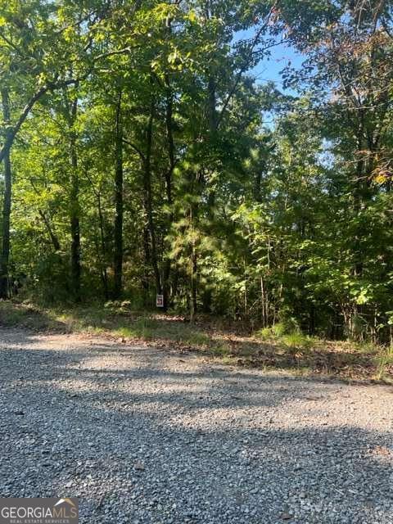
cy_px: 262
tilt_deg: -1.5
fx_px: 394
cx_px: 196
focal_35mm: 26
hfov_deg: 53.1
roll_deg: -1.1
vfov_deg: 67.3
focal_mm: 5.7
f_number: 1.5
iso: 50
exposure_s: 1/389
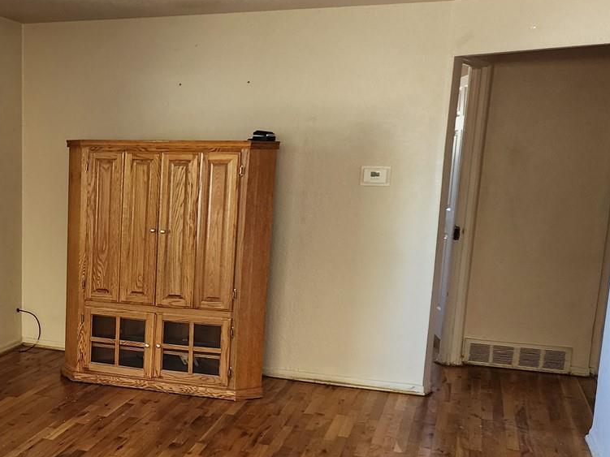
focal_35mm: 49
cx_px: 65
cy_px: 321
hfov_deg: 36.6
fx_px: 863
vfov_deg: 29.4
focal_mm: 6.4
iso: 250
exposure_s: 1/120
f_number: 1.8
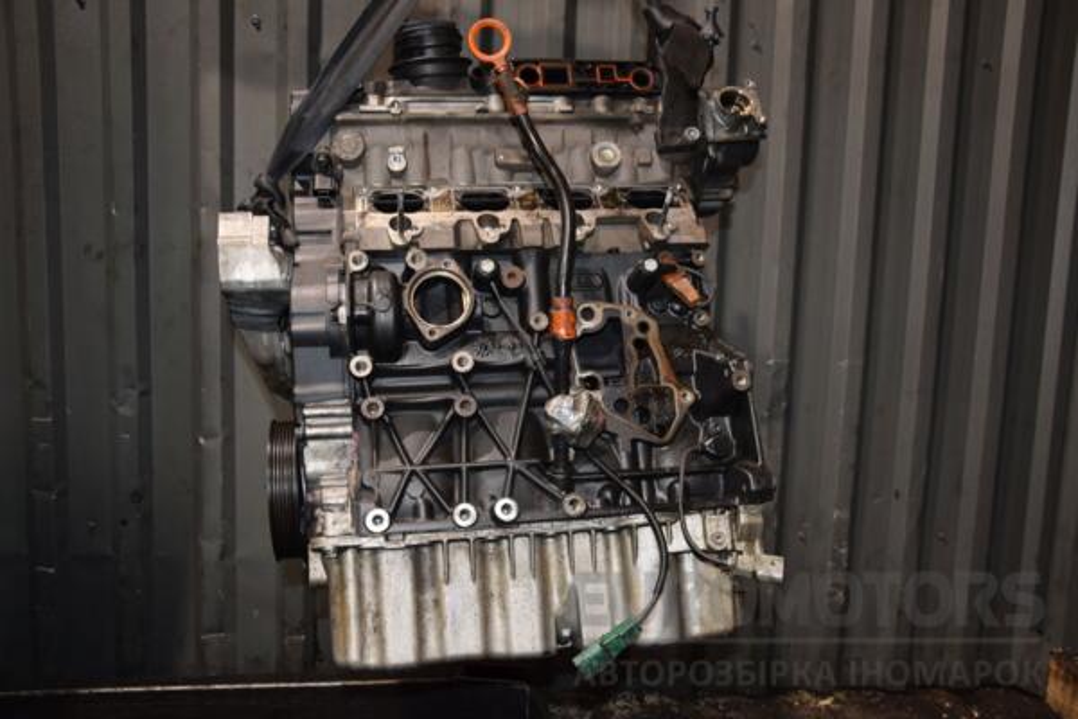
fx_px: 988
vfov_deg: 40.0
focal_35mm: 33
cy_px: 360
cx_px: 539
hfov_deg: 57.2
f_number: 5
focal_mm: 22
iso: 800
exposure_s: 1/60
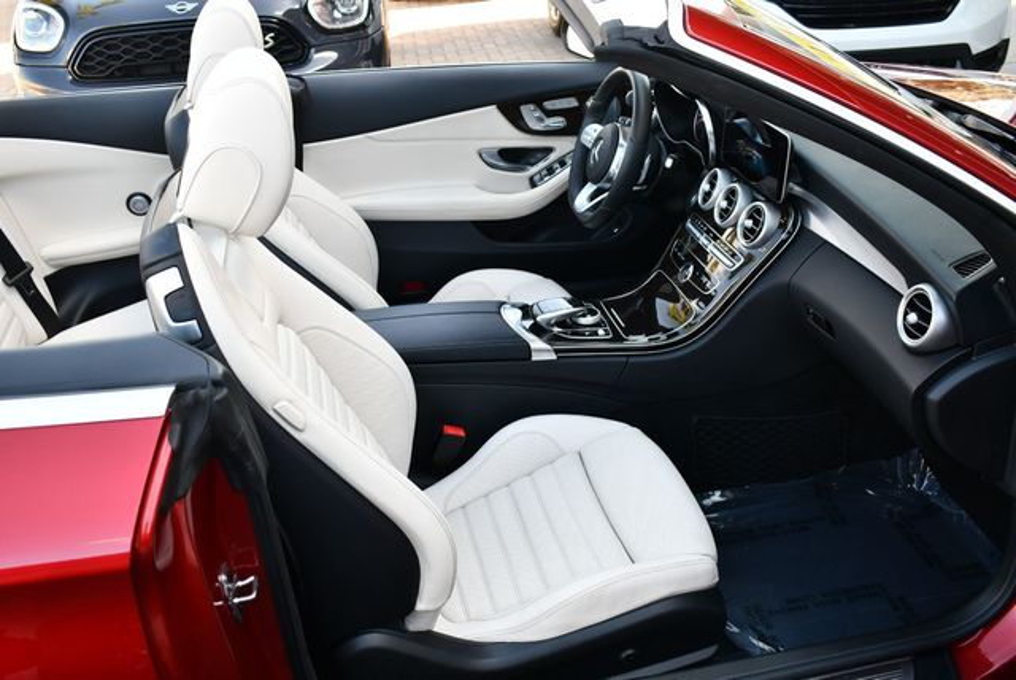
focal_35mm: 36
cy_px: 340
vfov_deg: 36.9
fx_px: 1017
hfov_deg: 53.1
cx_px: 508
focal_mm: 18
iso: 400
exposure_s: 1/250
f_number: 3.5
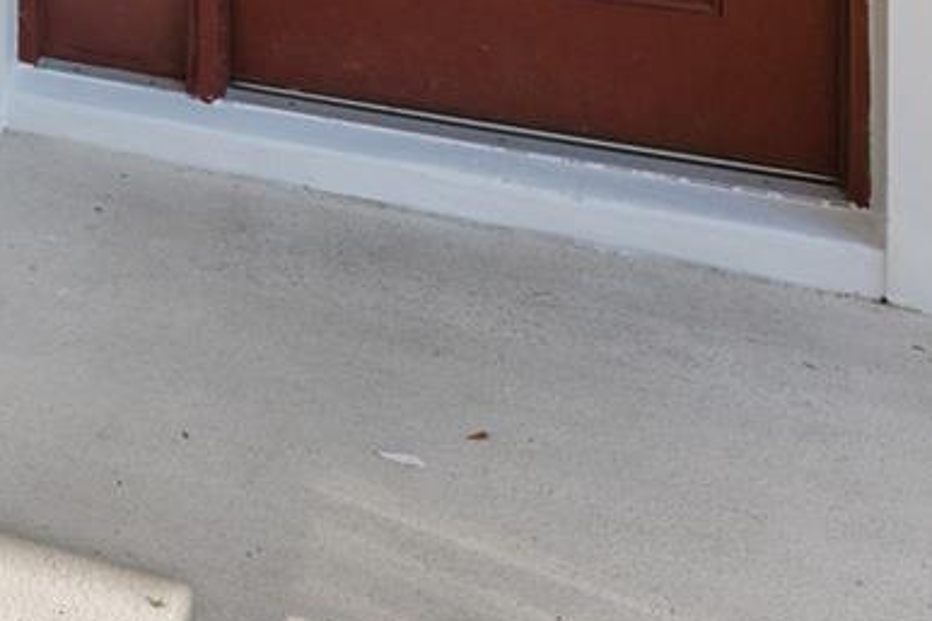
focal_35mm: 60
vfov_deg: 18.1
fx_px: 1565
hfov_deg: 23.1
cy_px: -474
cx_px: -623
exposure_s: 1/400
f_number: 8
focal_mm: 14.6
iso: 320
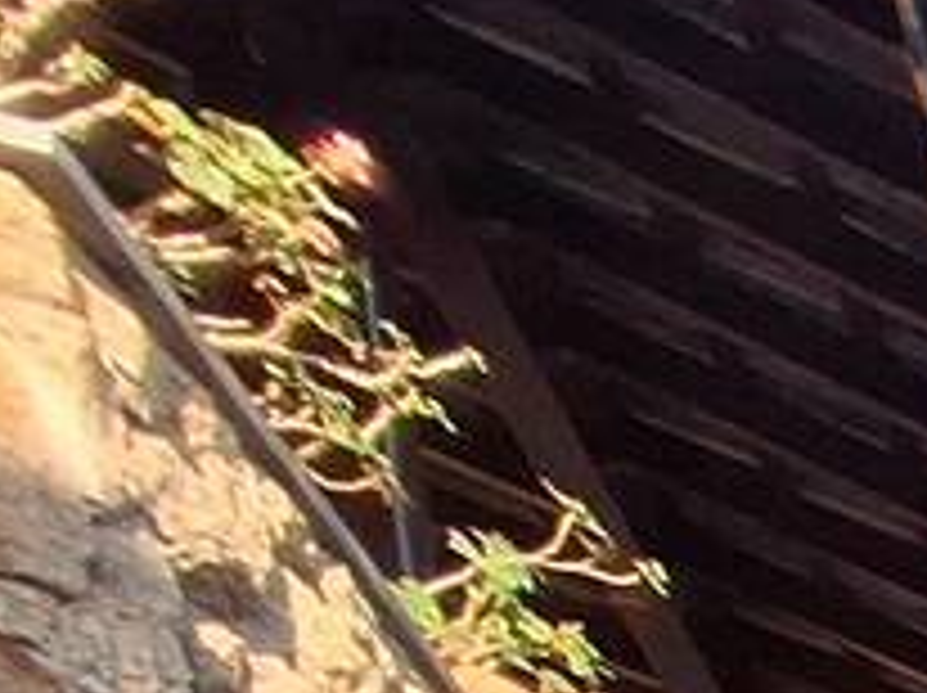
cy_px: 2380
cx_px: 3002
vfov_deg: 9.6
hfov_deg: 10.5
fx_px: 2434
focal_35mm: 91
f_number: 2.2
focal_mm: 1.74
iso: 40
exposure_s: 1/449
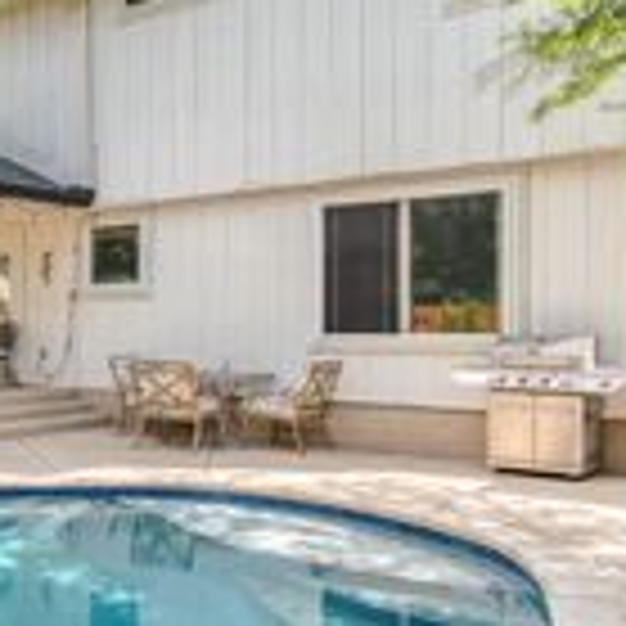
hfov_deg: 32.0
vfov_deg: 36.8
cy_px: 318
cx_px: -81
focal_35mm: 46
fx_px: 941
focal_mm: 15
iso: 100
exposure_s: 1/200
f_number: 8
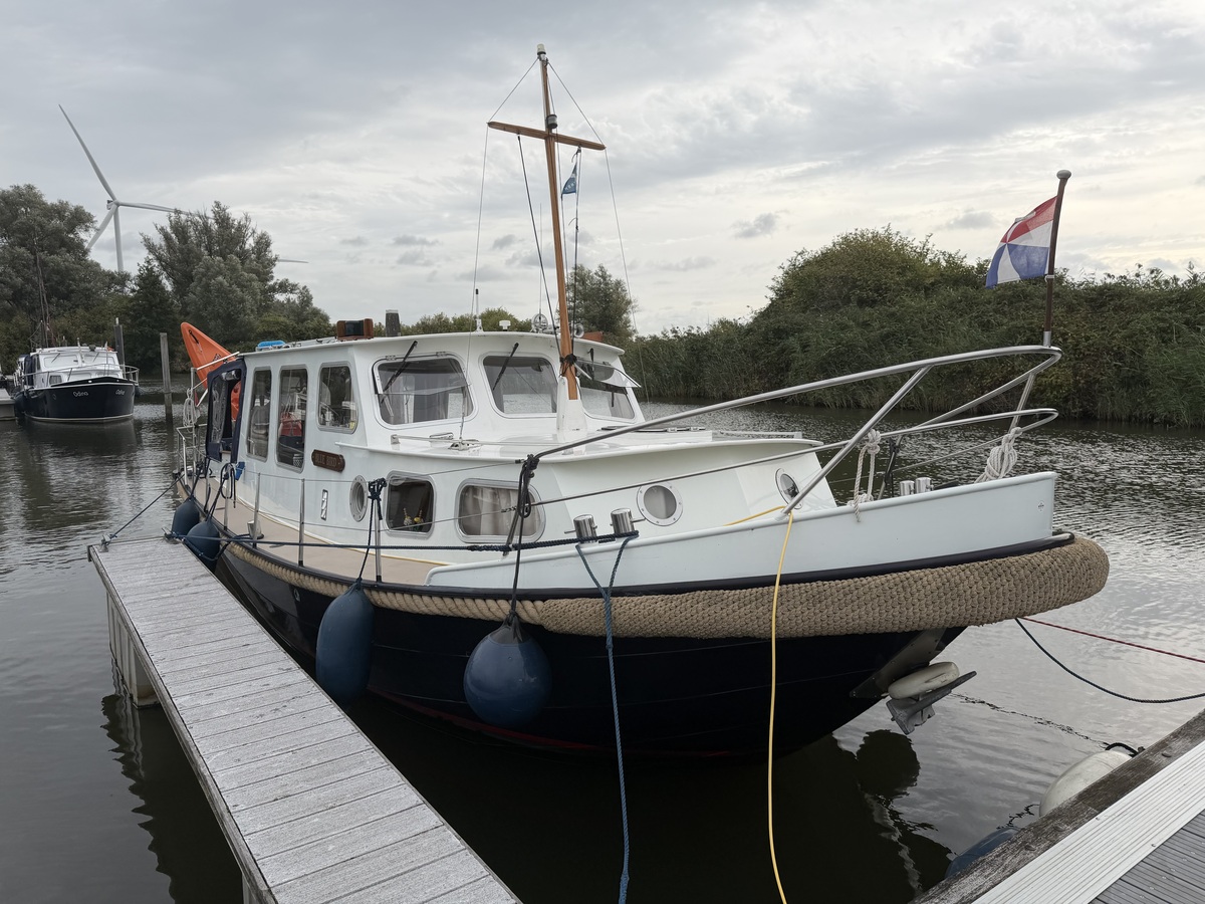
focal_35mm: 24
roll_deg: +0.7
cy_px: 452
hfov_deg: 71.6
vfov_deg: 56.8
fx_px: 835
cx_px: 602
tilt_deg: -6.7
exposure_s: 1/3953
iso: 80
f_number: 1.78
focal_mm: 6.76
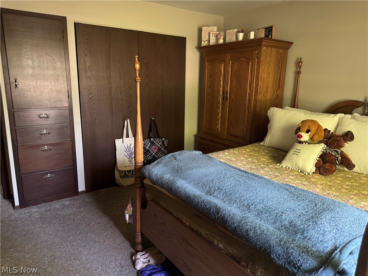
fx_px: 255
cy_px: 138
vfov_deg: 56.8
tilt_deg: -11.3
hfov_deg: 71.6
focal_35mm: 24
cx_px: 184
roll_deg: -1.1
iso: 800
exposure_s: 1/30
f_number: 1.78
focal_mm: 6.76
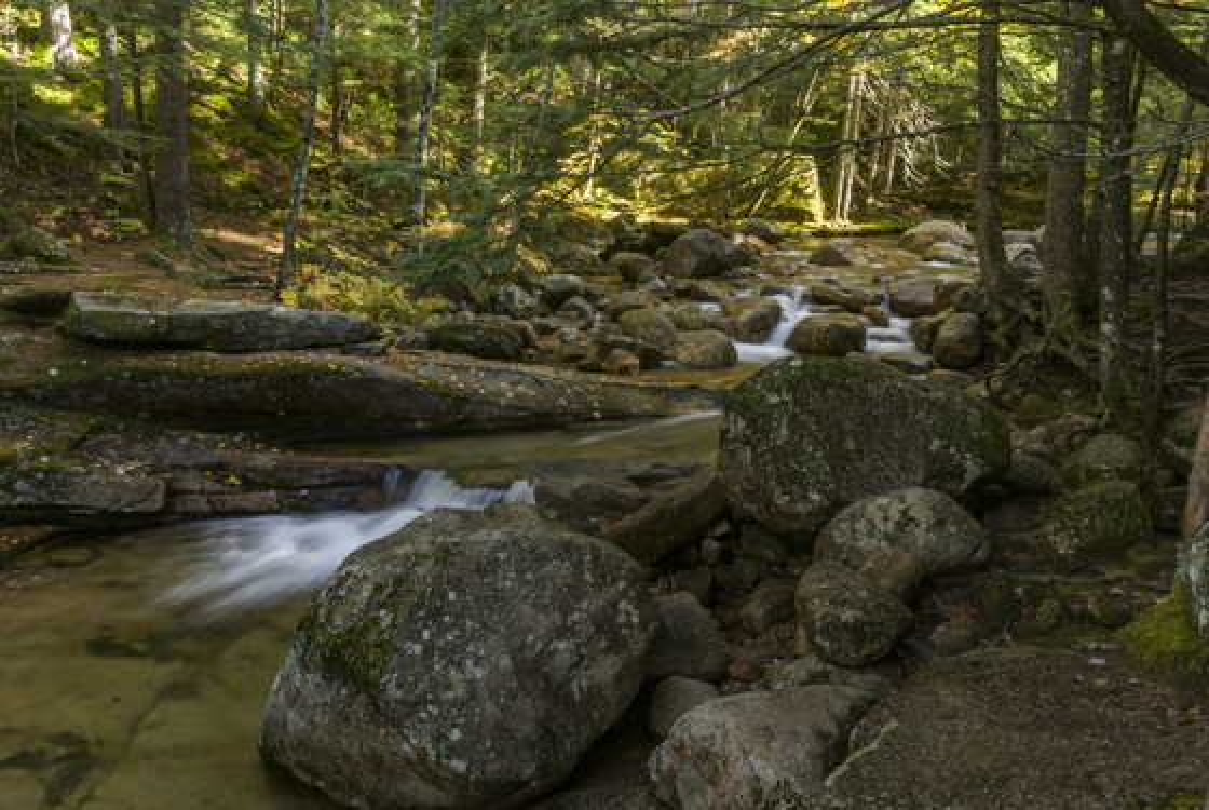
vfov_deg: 48.1
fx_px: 908
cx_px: 604
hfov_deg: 67.3
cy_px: 405
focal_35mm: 27
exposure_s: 1
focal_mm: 18
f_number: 22
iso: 400
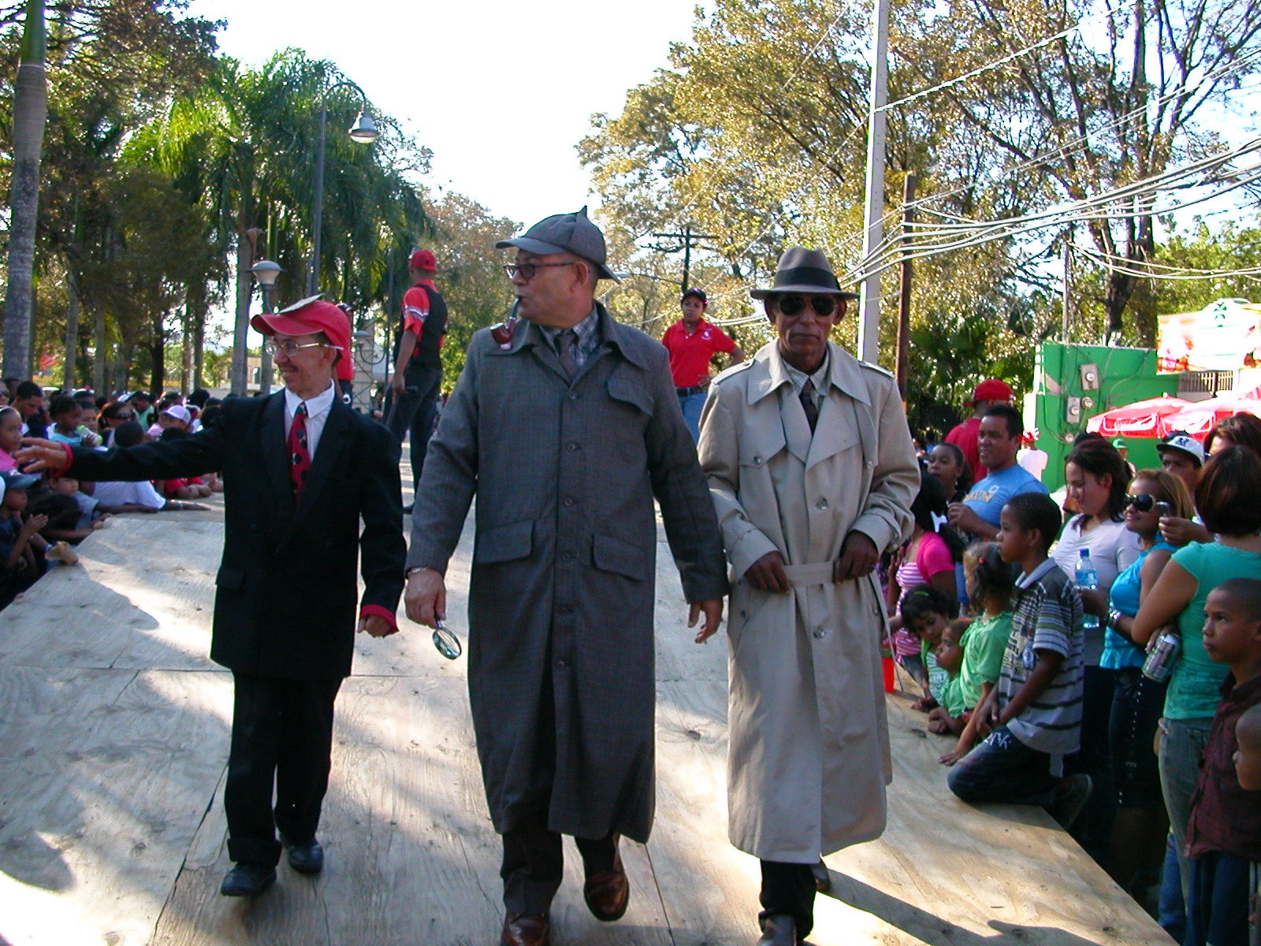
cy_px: 473
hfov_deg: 50.1
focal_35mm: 37
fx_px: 1348
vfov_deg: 38.7
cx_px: 630
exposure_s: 1/314
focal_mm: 5.6
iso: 100
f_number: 2.7
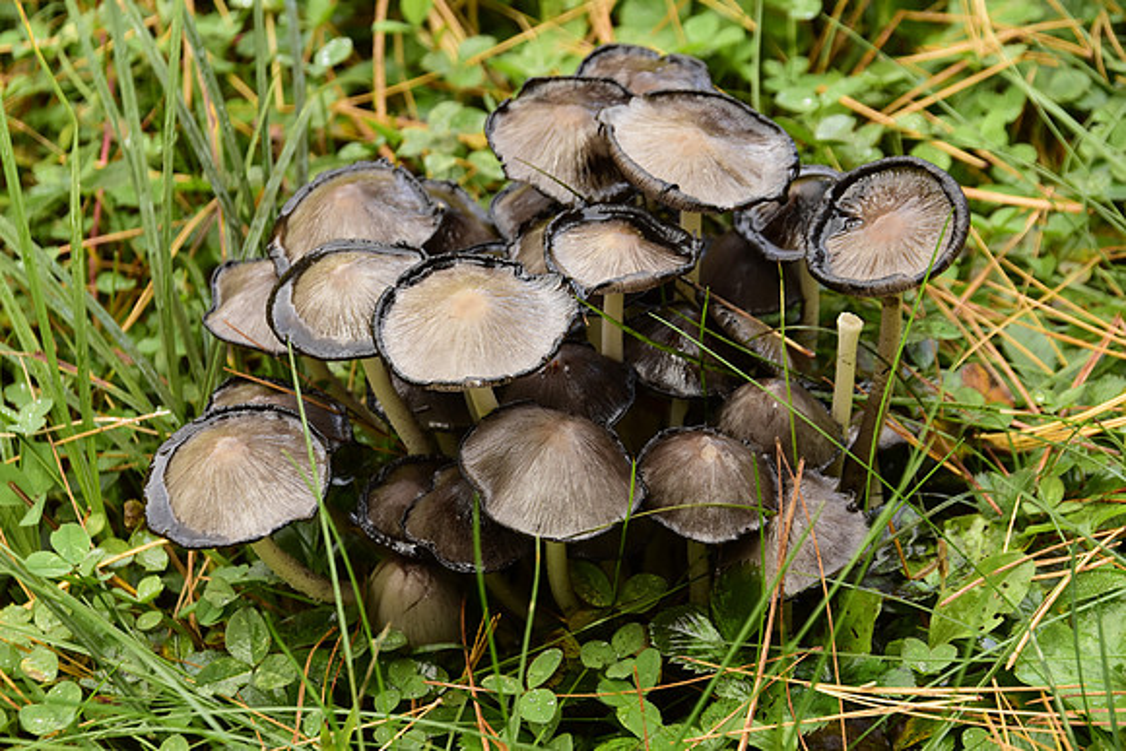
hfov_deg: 14.9
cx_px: 563
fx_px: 4317
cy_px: 376
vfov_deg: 9.9
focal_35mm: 138
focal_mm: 92
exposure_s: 1/160
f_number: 9
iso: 800
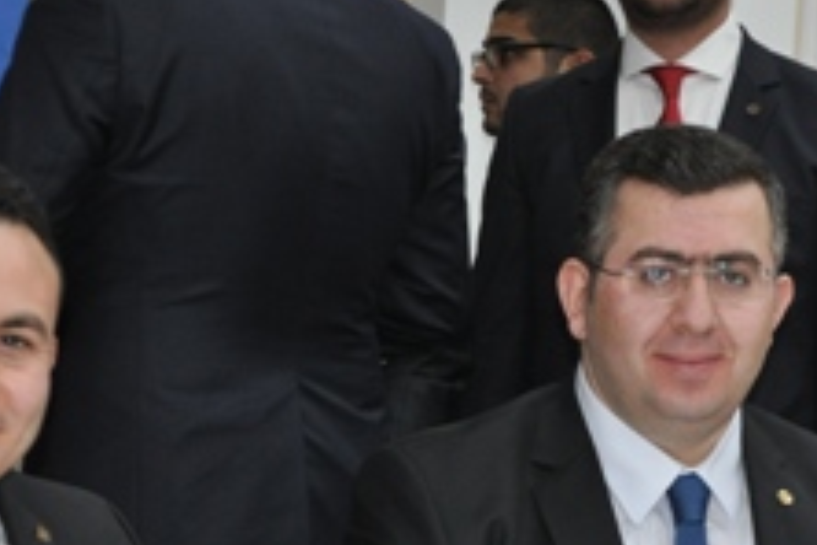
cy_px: 501
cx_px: 397
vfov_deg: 12.8
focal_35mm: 106
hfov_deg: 19.3
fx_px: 2406
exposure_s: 1/60
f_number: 5
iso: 800
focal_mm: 35
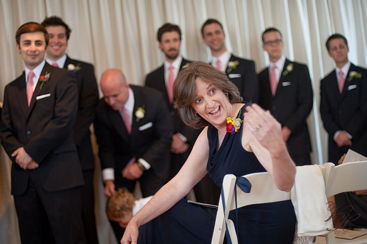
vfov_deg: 27.0
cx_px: 184
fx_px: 509
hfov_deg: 39.6
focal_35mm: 50
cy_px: 122
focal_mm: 50
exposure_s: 1/320
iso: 200
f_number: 1.4
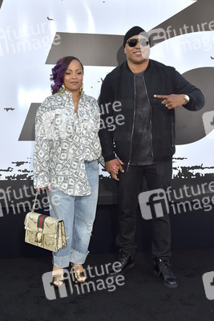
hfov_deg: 38.9
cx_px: 107
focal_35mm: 34
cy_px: 160
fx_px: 303
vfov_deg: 55.8
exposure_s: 1/250
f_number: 6.3
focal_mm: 34
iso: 200
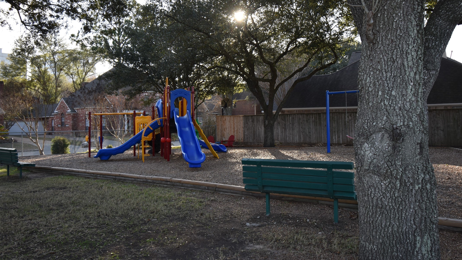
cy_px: 114
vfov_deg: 36.6
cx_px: 235
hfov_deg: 61.0
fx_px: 392
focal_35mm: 32
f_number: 5.6
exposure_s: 1/125
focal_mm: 20
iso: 110
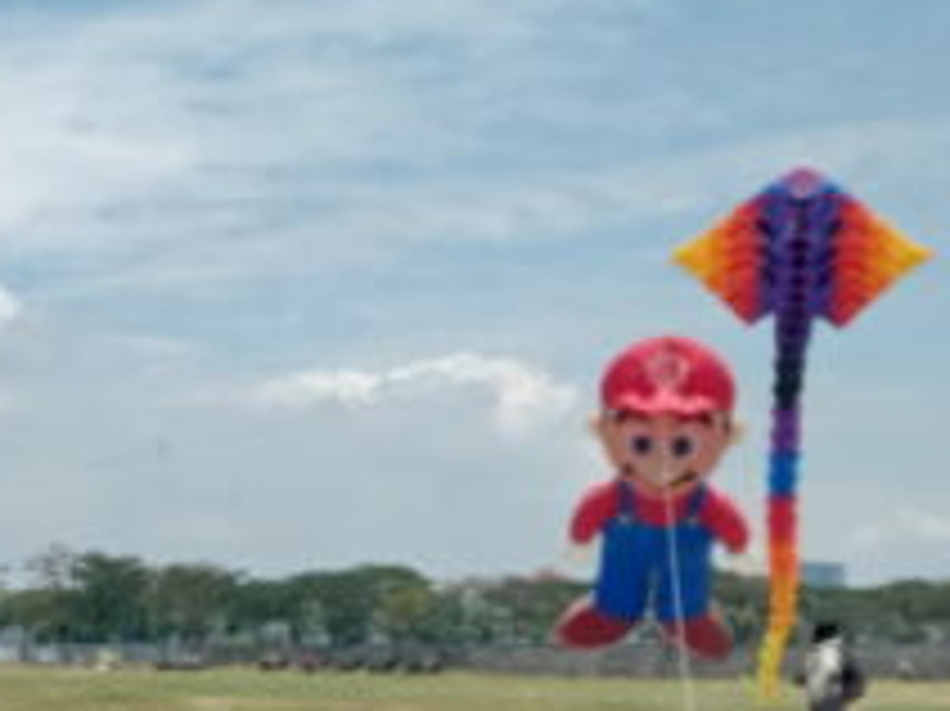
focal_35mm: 102
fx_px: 2798
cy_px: 554
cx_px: -59
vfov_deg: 14.4
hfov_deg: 18.6
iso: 119
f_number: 2.2
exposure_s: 1/2217
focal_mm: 3.37
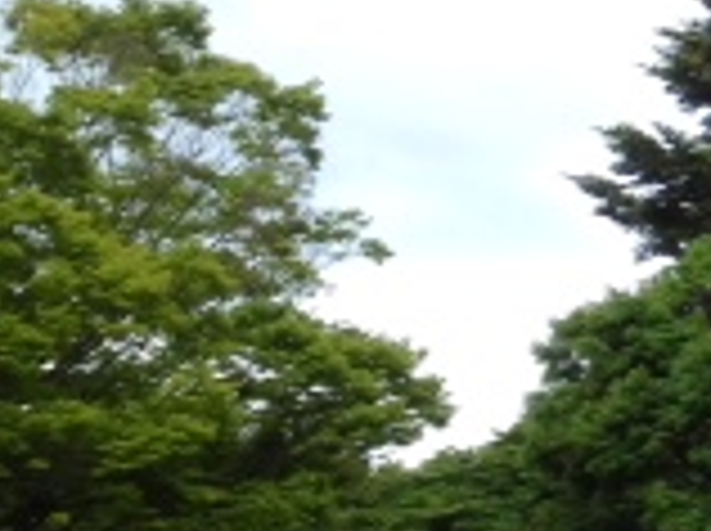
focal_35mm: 142
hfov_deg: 13.0
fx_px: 2912
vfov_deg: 10.3
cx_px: 1134
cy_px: 27
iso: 64
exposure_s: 1/635
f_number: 2.4
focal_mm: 4.28
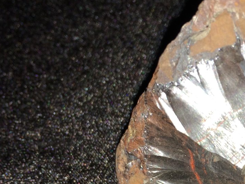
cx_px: 244
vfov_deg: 21.7
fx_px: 474
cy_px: 144
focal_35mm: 67
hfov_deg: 27.3
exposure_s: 1/126
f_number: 2.2
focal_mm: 4.12
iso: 32
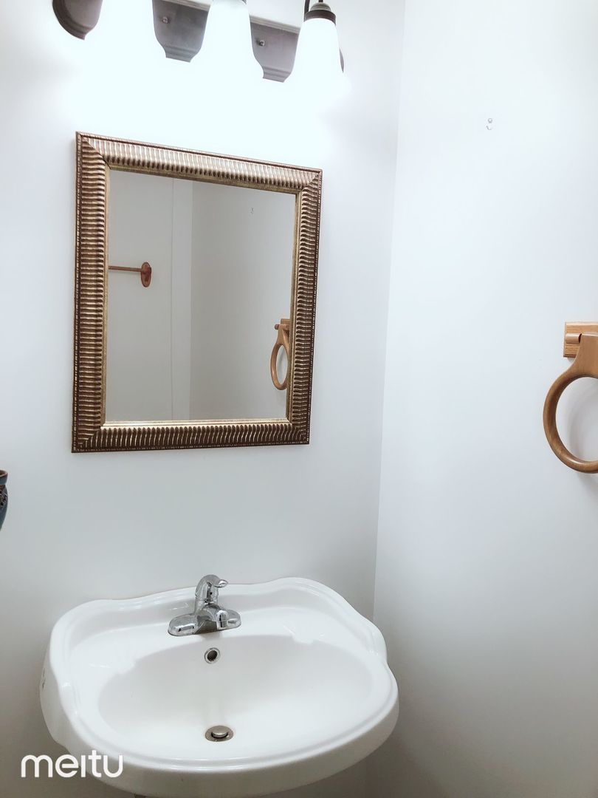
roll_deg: -1.8
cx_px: 299
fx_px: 645
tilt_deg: -7.3
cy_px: 399
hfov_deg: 49.7
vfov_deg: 63.4
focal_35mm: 28
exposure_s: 1/60
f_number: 1.8
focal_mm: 4
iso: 32
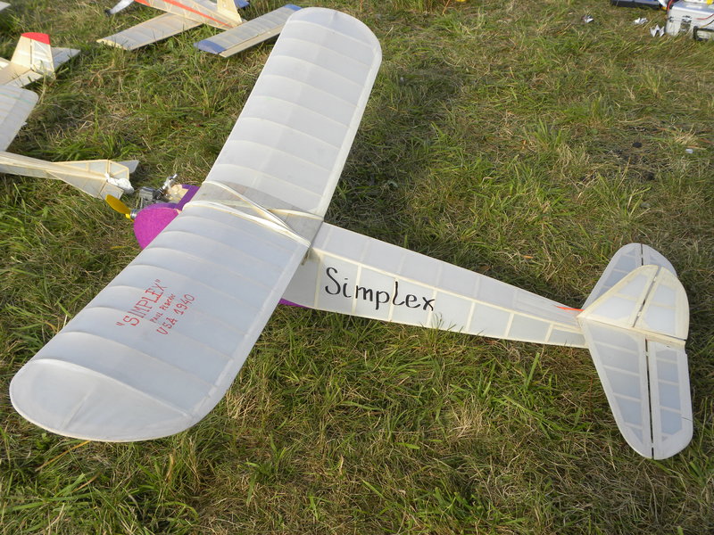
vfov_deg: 31.5
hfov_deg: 41.2
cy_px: 268
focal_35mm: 46
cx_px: 357
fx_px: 949
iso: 64
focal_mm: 8.2
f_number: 4.5
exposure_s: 1/199
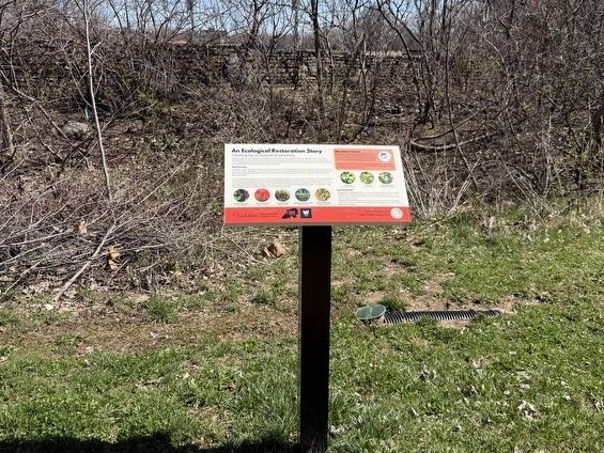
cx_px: 326
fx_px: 593
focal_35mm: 34
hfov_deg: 53.9
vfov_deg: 41.8
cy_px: 204
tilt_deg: -13.0
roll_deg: +0.1
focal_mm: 6.76
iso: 80
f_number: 1.78
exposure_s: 1/3279
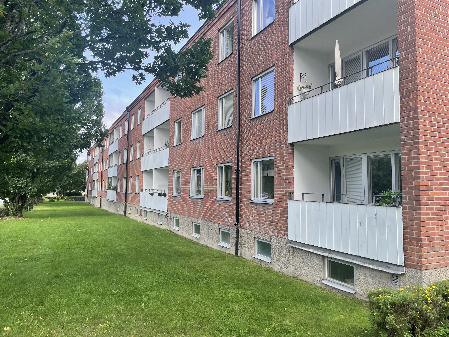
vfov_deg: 53.1
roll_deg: -0.6
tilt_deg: +4.2
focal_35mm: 26
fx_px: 337
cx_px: 224
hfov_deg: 67.3
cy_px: 168
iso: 32
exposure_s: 1/703
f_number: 1.6
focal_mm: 4.2
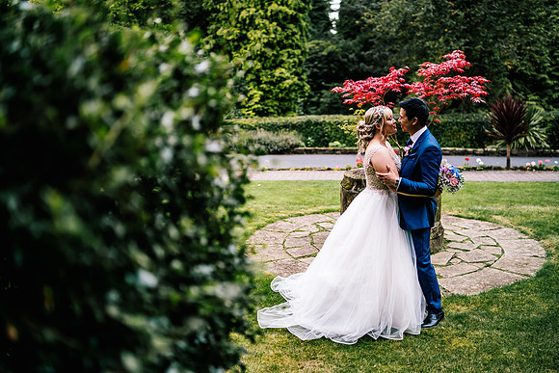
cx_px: 280
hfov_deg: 54.4
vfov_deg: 37.9
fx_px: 544
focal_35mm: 35
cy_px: 186
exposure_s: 1/250
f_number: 1.4
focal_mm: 35
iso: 320
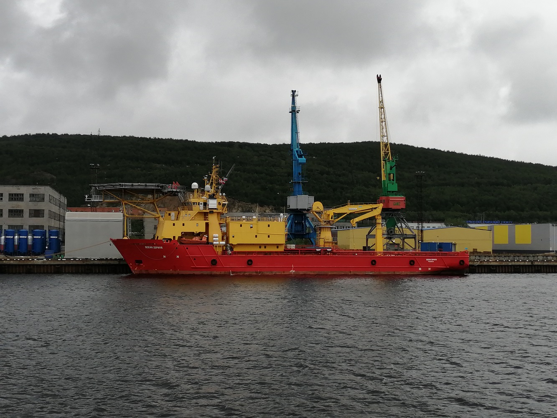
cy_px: 209
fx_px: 853
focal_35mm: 53
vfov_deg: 27.5
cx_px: 278
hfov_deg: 36.2
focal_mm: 3.96
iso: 50
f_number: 1.8
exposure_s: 1/1295
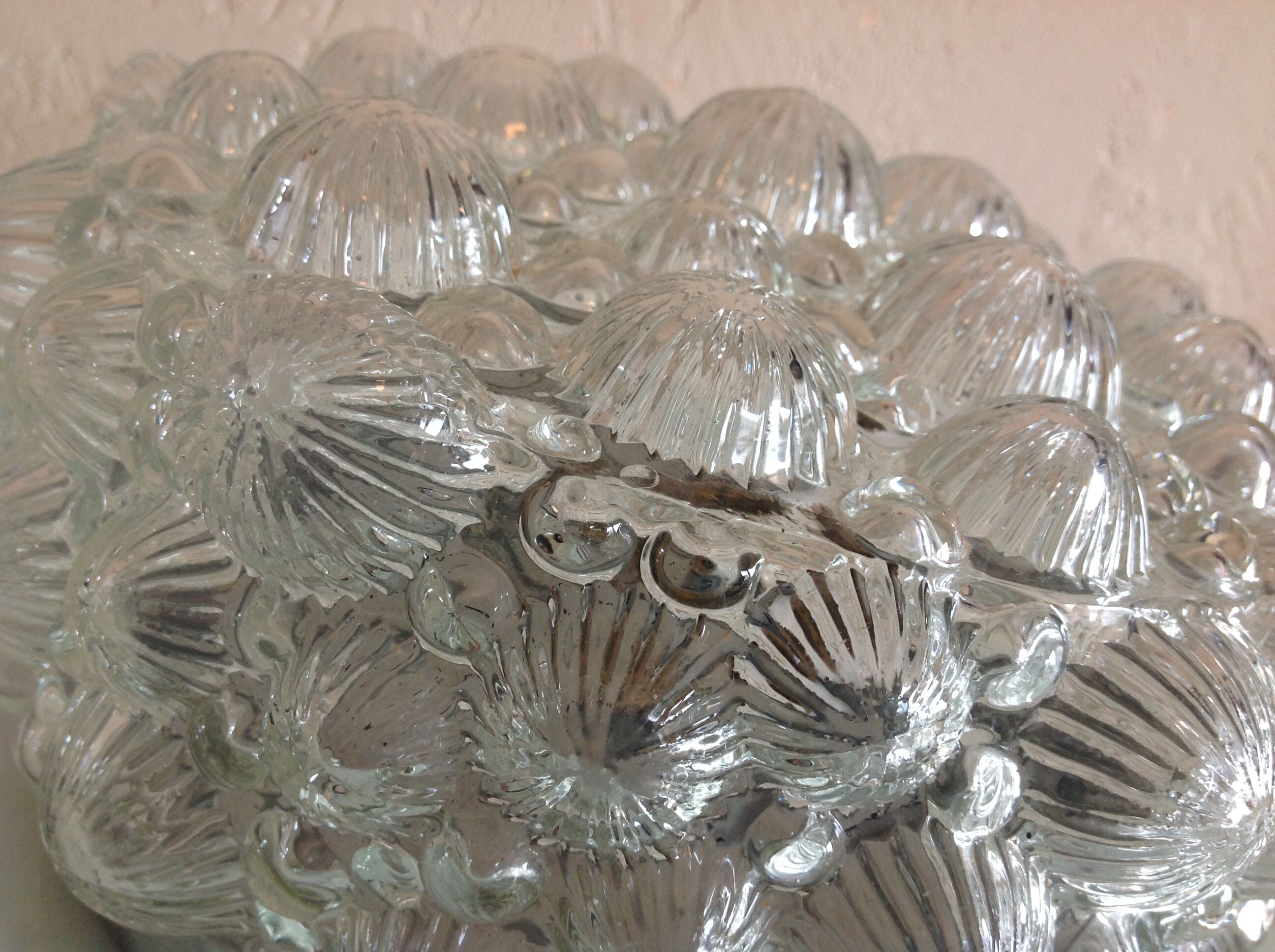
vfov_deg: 40.6
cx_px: 638
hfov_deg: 52.7
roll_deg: -17.6
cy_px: 476
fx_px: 1287
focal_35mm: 35
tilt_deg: -23.3
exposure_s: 1/15
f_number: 2.4
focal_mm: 4.28
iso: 80
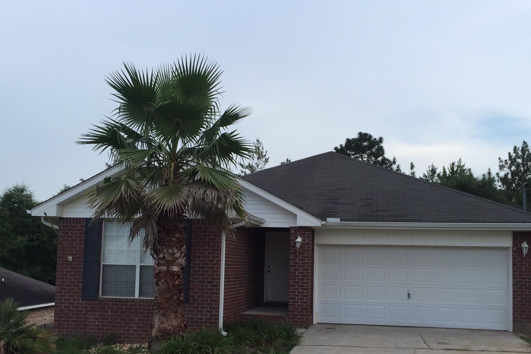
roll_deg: -2.3
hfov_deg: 50.7
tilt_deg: +1.3
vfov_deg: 34.7
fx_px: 561
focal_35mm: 38
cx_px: 281
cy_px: 239
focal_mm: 4.15
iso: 32
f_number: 2.2
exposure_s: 1/460
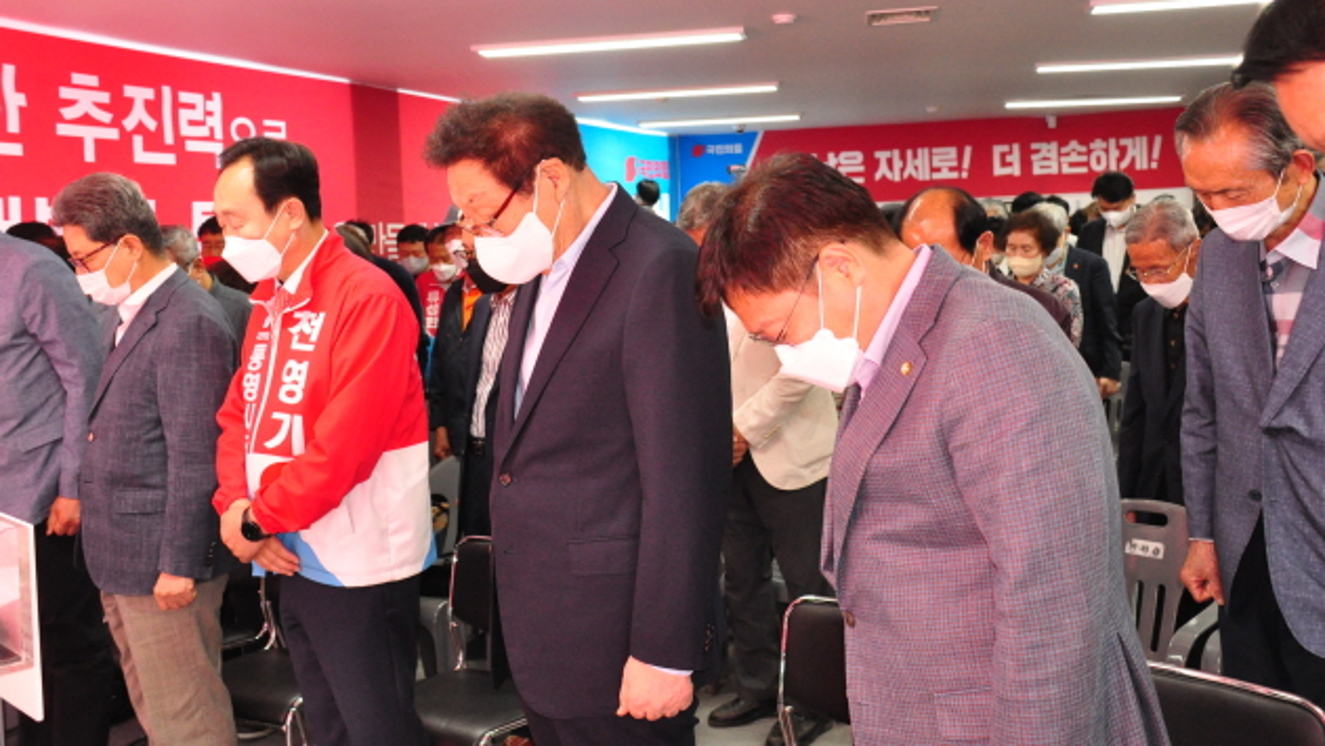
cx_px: 659
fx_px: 1230
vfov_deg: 33.7
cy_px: 318
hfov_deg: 56.6
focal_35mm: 35
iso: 2000
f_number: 4
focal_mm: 22
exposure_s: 1/125
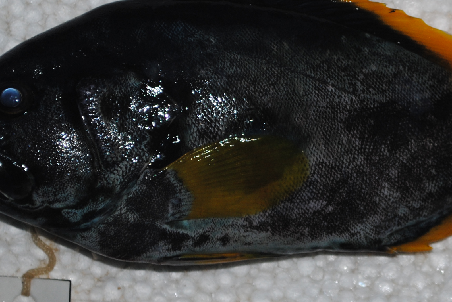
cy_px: 161
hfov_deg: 10.8
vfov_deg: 7.2
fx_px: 2388
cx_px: 373
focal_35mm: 190
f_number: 5.6
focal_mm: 52
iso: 200
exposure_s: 1/60
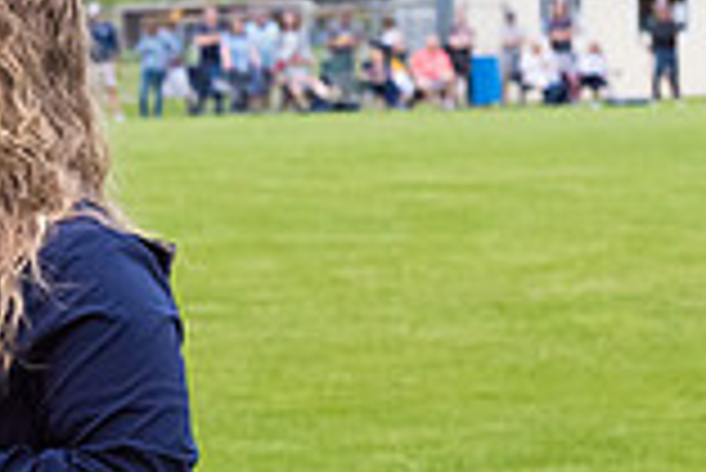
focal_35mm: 258
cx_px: -247
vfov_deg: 5.3
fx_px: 5064
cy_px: 344
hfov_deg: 7.9
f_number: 6.3
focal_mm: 70
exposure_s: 1/1000
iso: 3200
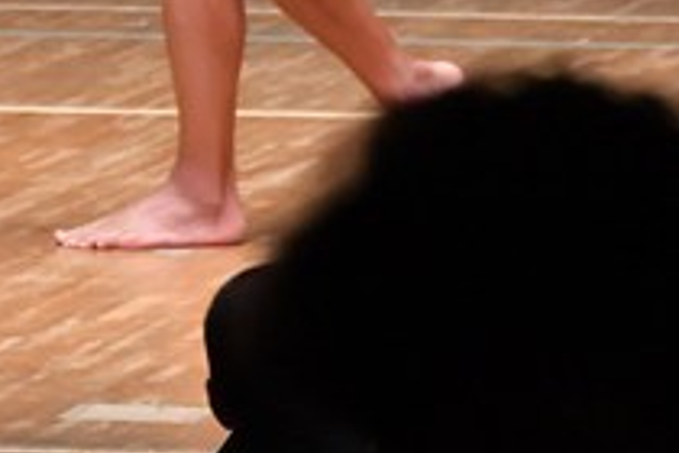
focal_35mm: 886
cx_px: -435
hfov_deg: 2.3
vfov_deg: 1.6
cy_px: -340
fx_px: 16710
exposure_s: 1/400
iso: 8000
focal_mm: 160
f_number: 5.6
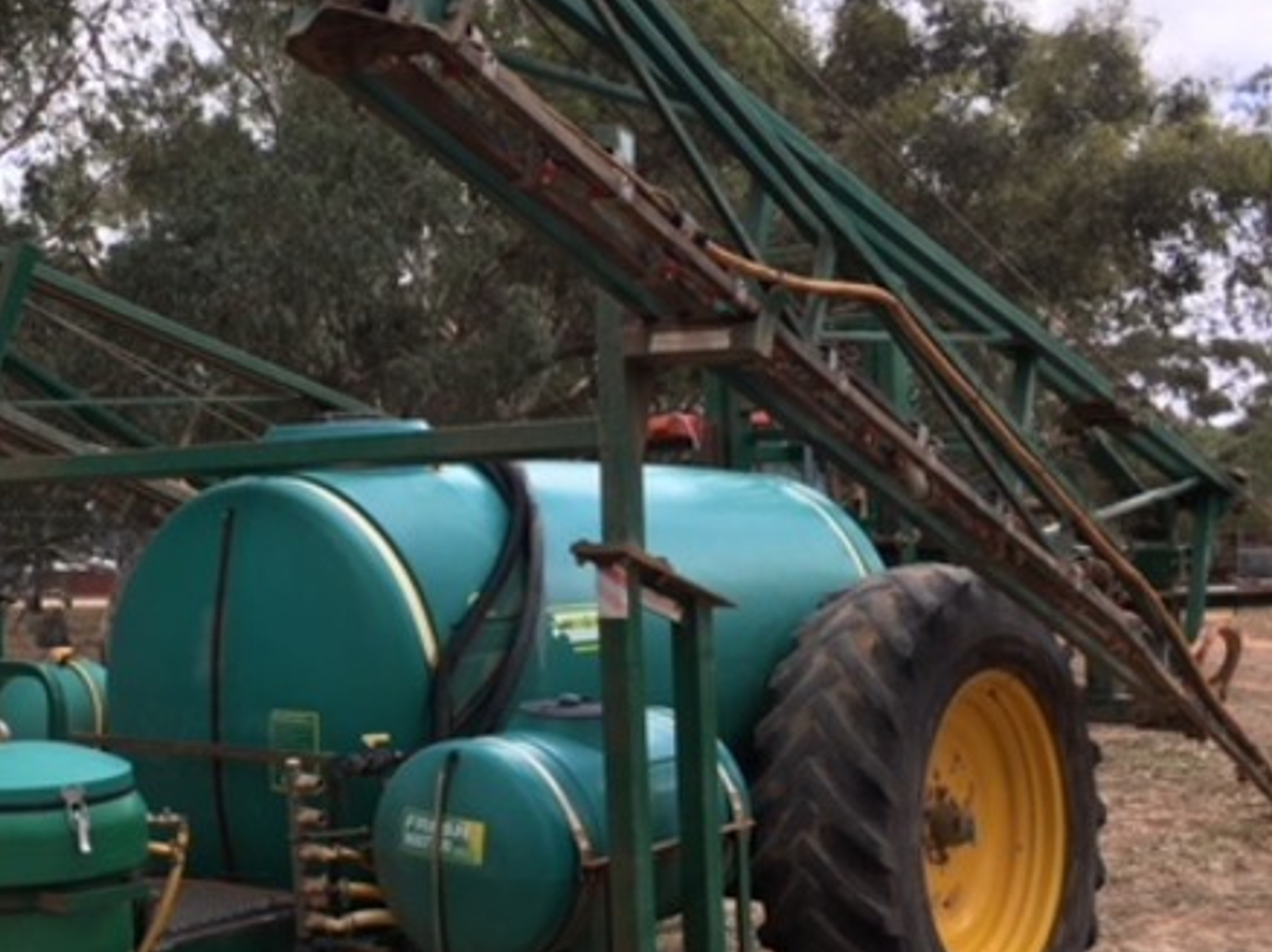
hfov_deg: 35.4
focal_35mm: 53
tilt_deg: +2.1
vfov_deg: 27.5
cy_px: 488
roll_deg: +0.5
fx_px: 1946
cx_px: 322
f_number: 2.2
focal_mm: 4.15
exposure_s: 1/358
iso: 25
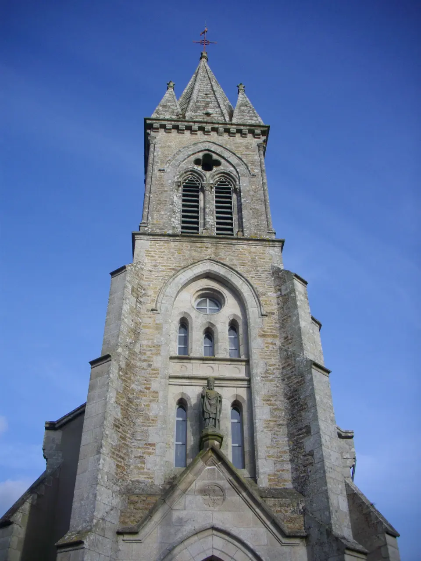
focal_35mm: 37
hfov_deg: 38.7
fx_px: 600
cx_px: 210
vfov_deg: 50.1
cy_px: 280
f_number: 5.6
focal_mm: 6.2
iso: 100
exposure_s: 1/250
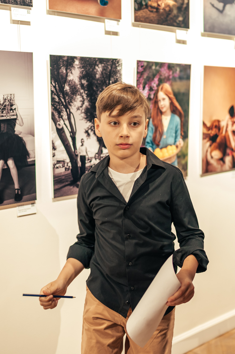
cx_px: 151
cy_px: 177
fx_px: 518
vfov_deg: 37.6
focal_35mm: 53
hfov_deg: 25.5
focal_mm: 35
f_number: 2
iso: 800
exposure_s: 1/250
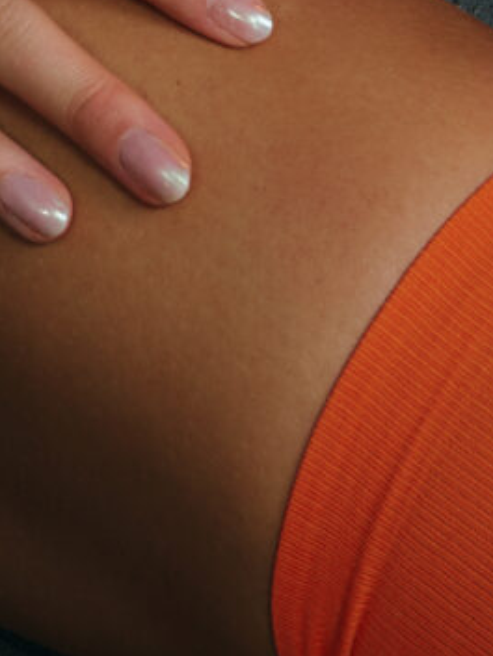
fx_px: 3900
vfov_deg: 8.2
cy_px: -1303
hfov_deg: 7.0
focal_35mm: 205
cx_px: -468
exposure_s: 1/160
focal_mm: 29.5
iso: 160
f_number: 9
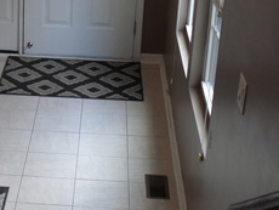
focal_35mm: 100
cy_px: 84
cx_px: 42
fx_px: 807
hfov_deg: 19.4
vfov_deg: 14.8
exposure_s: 1/40
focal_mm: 6.3
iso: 160
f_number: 3.1
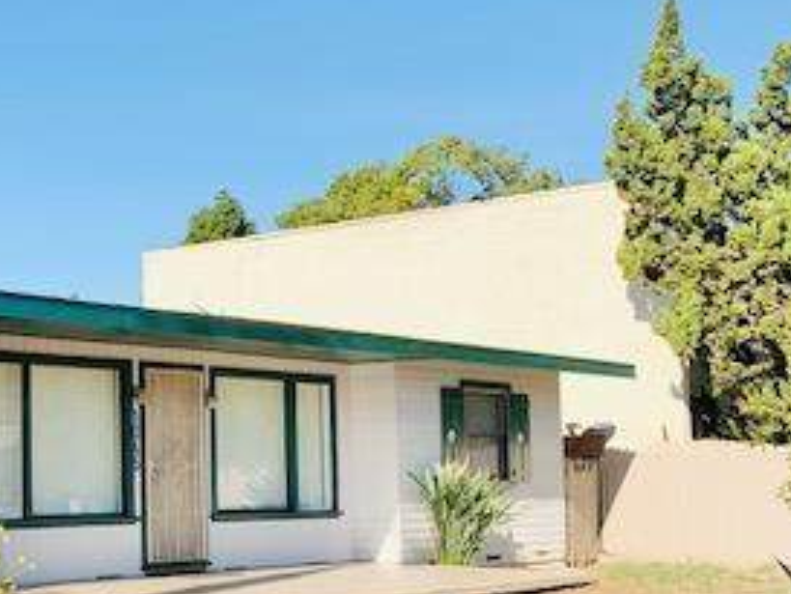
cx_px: -116
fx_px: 1395
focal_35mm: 61
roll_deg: +0.1
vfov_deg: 23.9
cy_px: 391
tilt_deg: +4.6
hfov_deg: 28.3
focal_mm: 4.25
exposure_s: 1/1992
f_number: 1.8
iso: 25
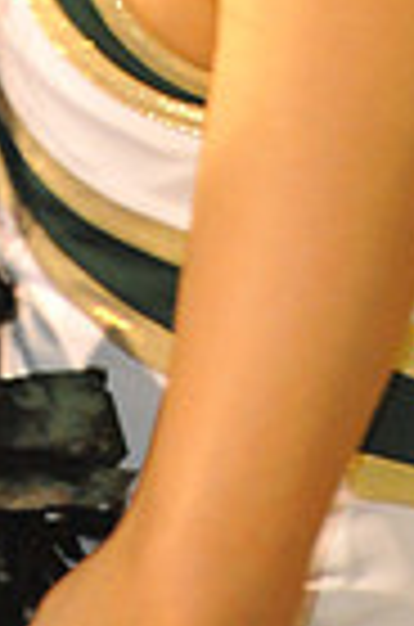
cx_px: 342
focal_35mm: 648
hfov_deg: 2.1
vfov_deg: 3.2
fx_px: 11233
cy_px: -626
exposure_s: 1/160
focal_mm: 155
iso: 6400
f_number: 6.3
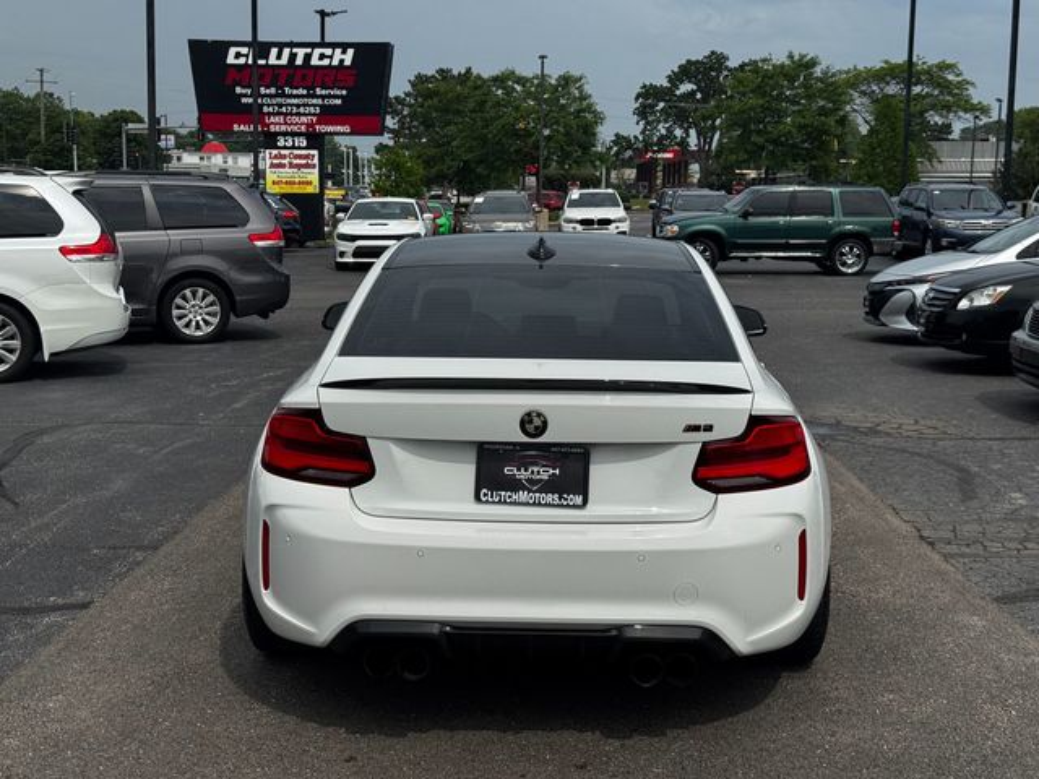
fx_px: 1441
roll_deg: -1.1
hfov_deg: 39.7
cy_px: 390
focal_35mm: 48
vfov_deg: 30.3
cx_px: 520
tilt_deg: -9.0
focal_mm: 6.76
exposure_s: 1/7092
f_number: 1.78
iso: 64
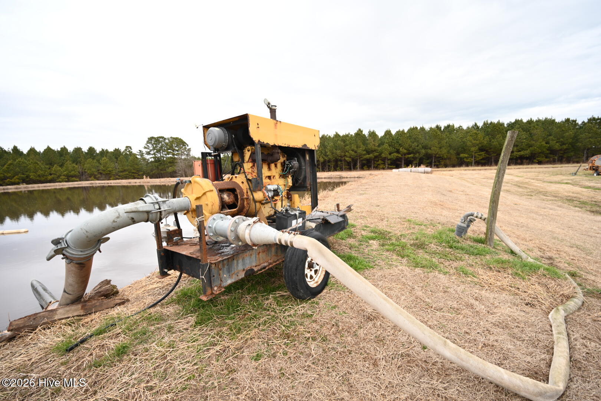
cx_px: 300
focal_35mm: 14
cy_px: 200
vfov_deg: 81.2
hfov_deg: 104.3
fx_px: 234
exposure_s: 1/20
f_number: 4
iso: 80
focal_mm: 14
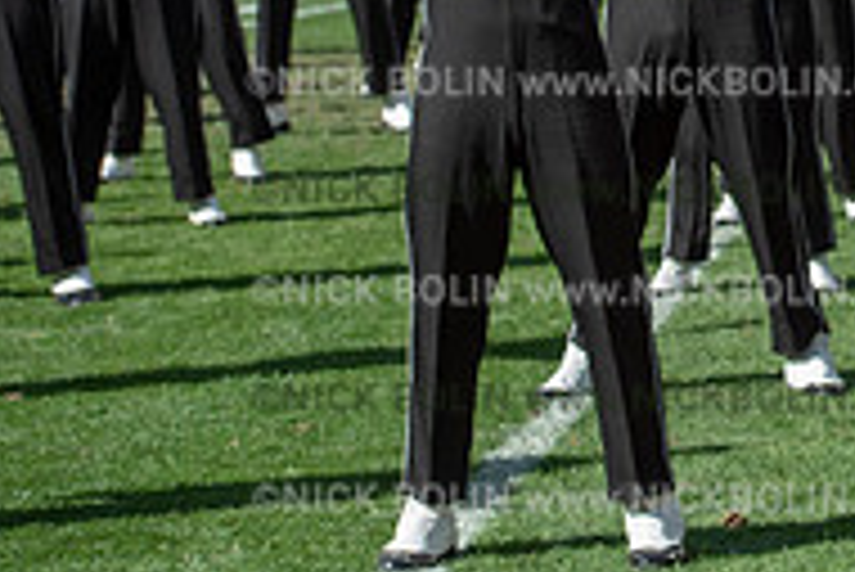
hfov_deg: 9.3
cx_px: 1300
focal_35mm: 214
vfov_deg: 6.4
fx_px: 5086
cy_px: -124
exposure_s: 1/2000
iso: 400
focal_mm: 70
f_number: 5
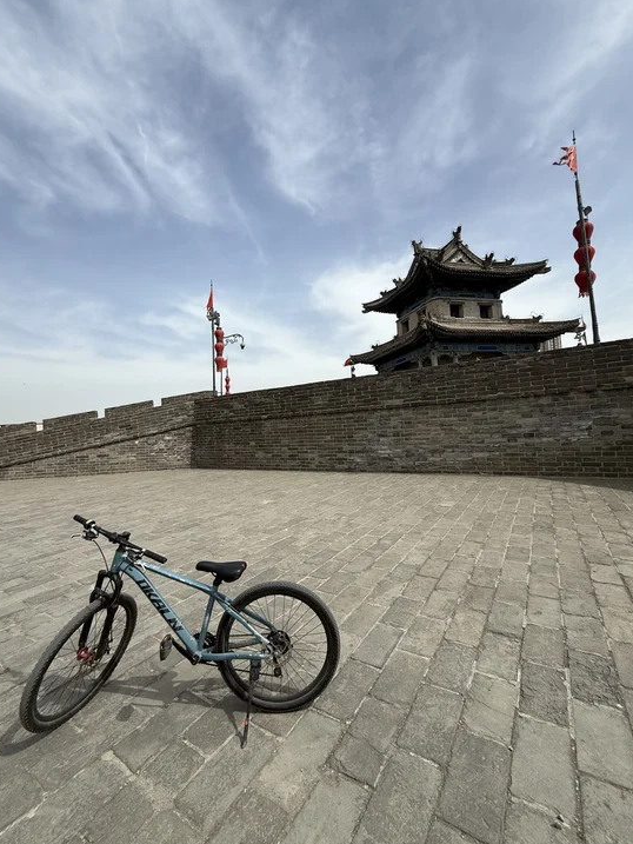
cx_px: 304
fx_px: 366
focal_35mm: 15
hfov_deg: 81.7
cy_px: 410
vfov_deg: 98.1
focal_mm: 2.22
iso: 50
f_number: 2.2
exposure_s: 1/2506
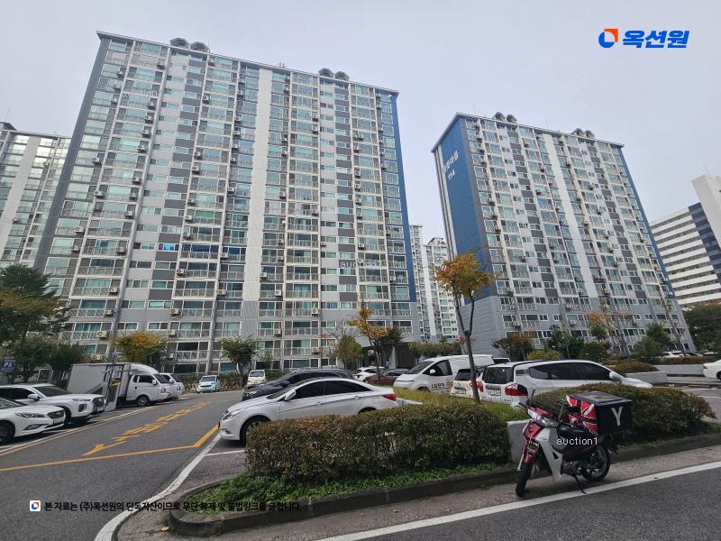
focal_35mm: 13
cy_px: 270
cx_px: 360
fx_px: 271
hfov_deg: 106.2
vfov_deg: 89.9
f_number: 2.2
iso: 50
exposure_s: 1/1550
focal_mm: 2.2
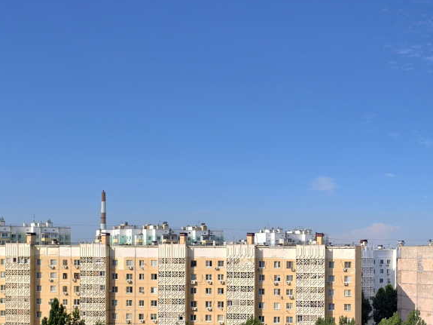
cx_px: 326
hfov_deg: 36.0
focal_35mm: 52
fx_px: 650
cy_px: 262
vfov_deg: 27.4
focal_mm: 6.54
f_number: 1.57
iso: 72
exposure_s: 1/3067
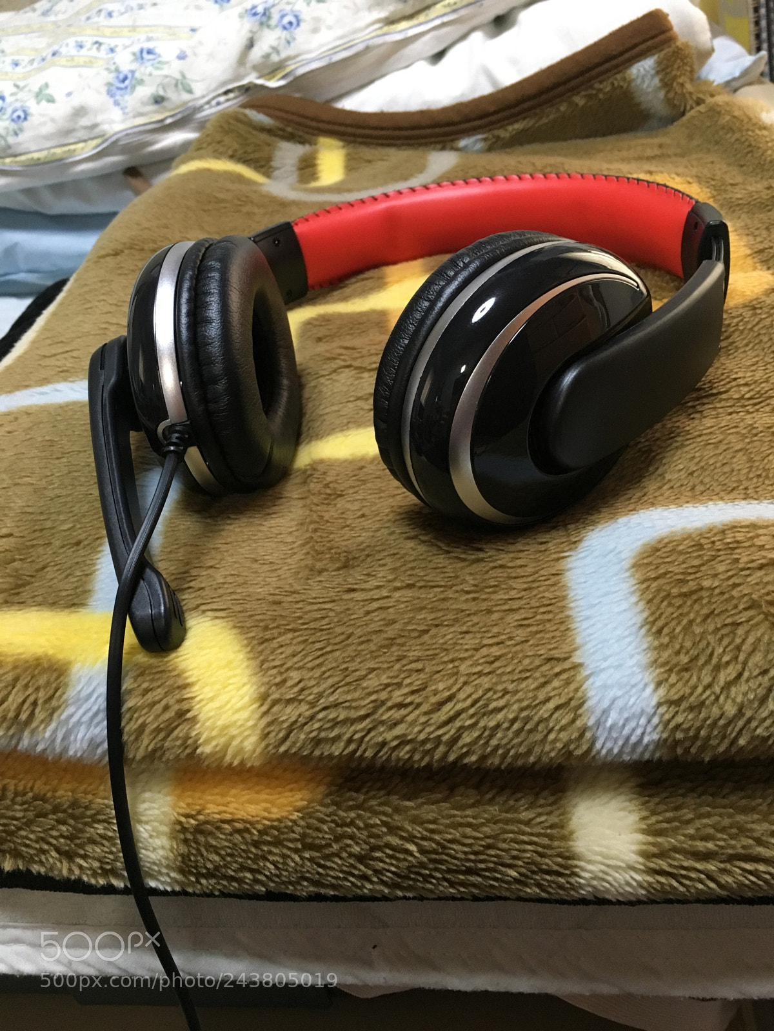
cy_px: 516
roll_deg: +6.0
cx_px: 387
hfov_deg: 48.2
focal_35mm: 29
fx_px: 865
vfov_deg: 61.7
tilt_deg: -33.7
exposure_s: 1/24
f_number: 2.2
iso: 200
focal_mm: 4.15
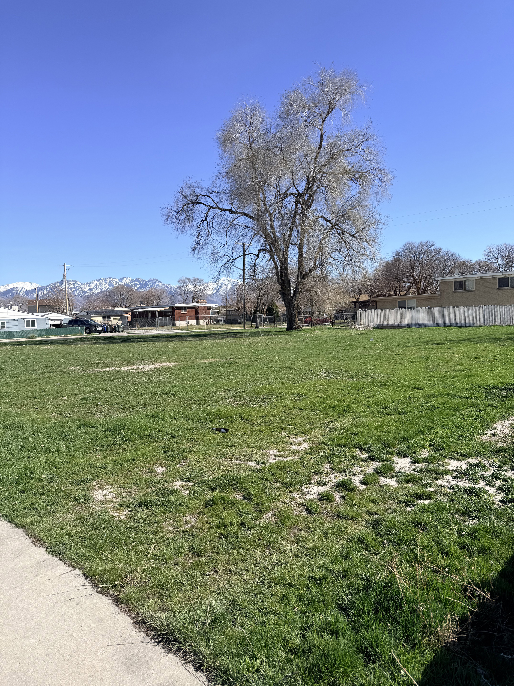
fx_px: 475
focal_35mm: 24
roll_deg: +0.8
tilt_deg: -3.8
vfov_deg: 71.6
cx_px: 257
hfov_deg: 56.8
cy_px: 343
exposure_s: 1/3759
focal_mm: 6.76
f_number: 1.78
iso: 80
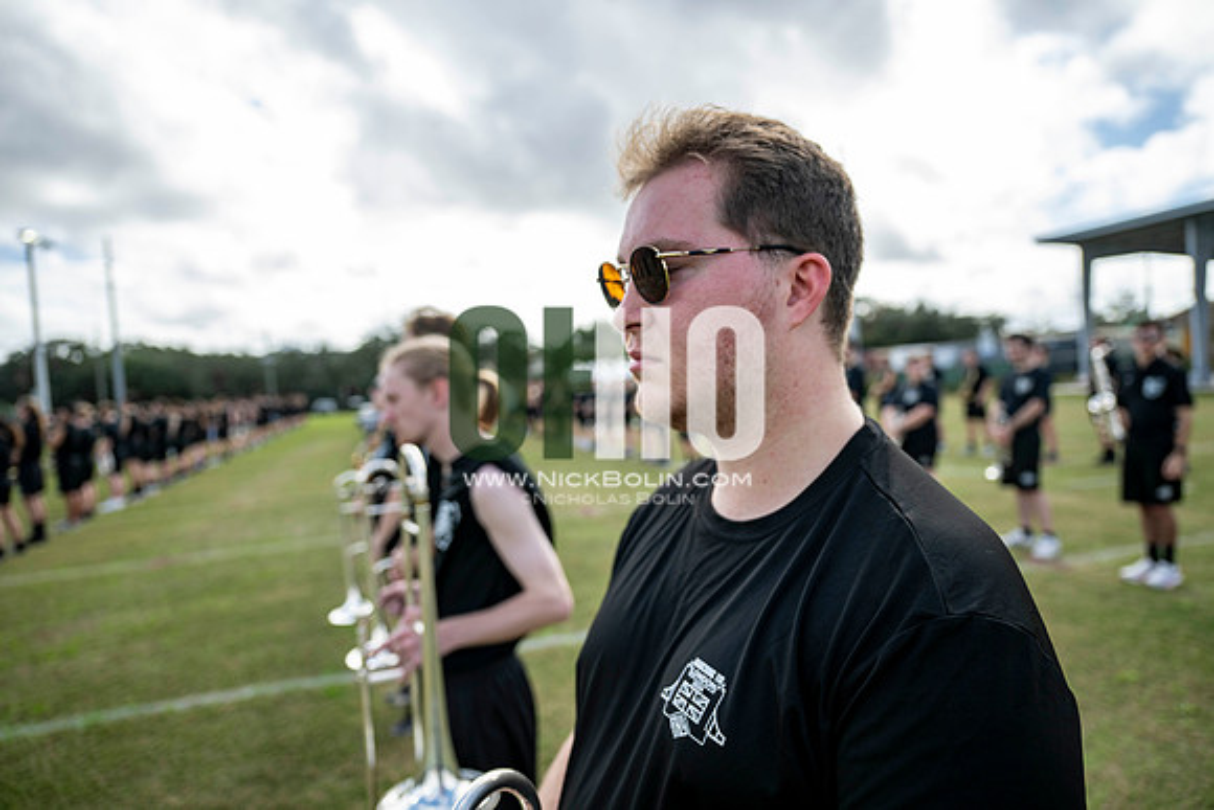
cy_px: 405
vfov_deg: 53.2
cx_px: 607
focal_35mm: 24
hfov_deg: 73.7
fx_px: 809
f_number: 2.8
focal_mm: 24
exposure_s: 1/1250
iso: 125
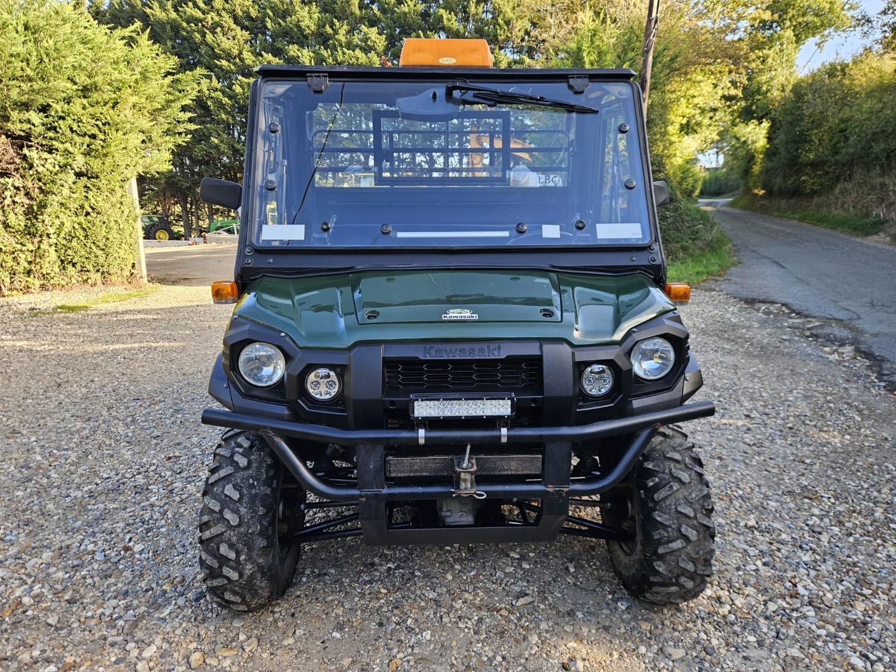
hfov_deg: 73.9
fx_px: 595
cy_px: 336
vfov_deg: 58.9
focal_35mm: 23
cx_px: 448
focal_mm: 5.4
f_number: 1.8
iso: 40
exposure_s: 1/180
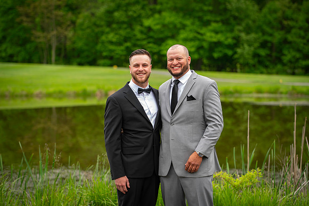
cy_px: 103
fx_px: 789
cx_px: 154
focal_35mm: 92
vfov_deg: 14.8
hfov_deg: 22.2
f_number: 2.8
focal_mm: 92
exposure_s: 1/250
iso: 64
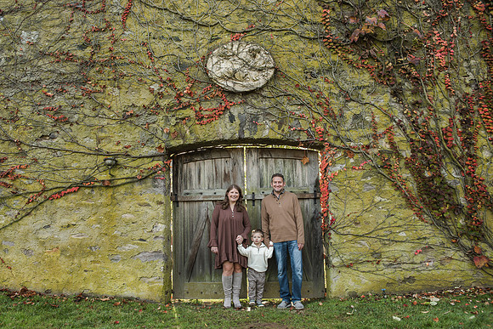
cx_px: 234
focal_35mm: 29
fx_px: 391
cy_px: 172
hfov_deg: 64.4
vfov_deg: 45.6
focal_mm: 27
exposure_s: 1/400
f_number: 4.5
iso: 500
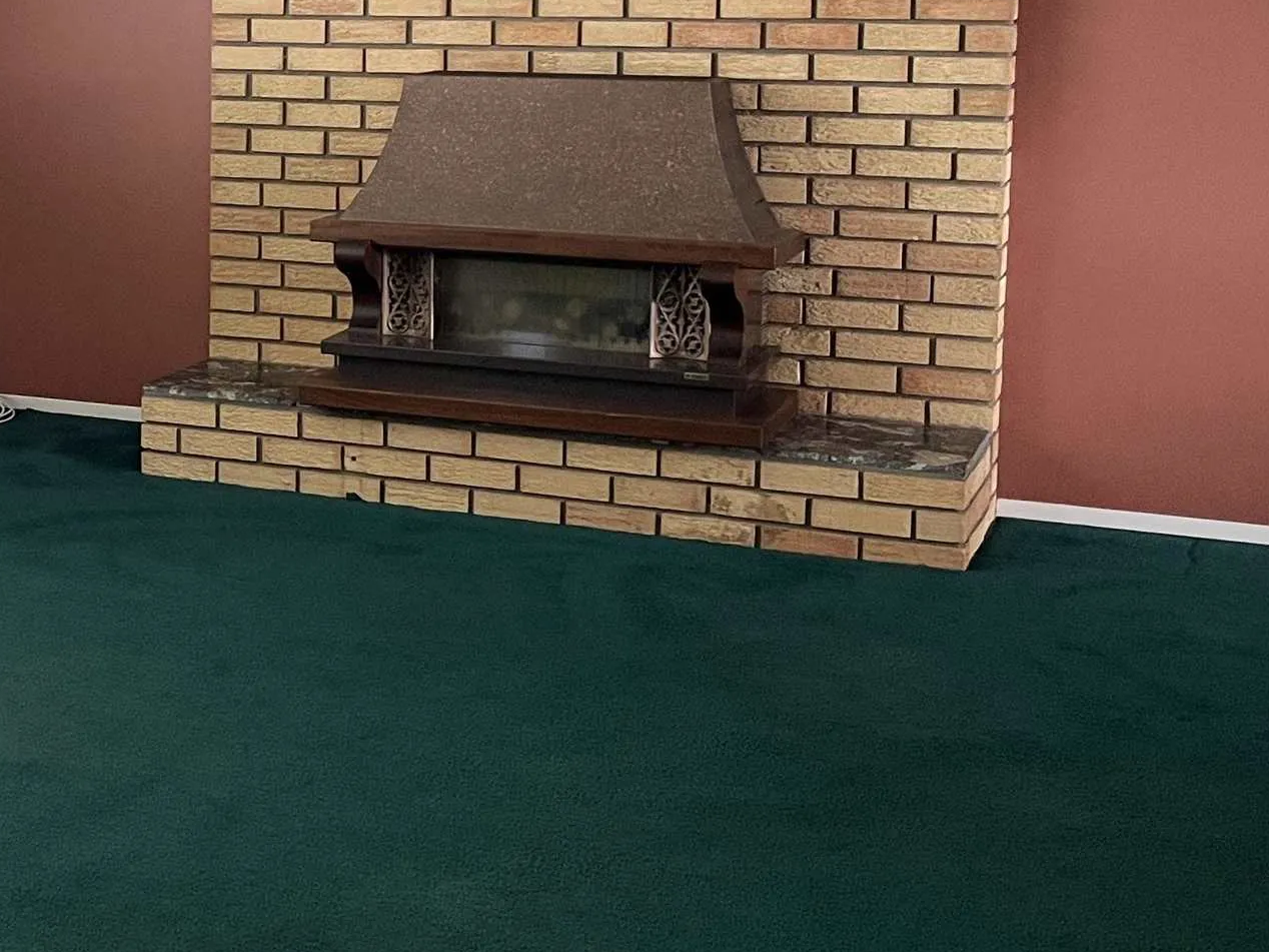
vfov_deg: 23.0
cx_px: 8
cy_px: 228
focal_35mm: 63
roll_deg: +0.9
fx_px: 2310
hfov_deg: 28.8
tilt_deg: -6.2
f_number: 1.6
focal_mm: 5.1
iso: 125
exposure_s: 1/82
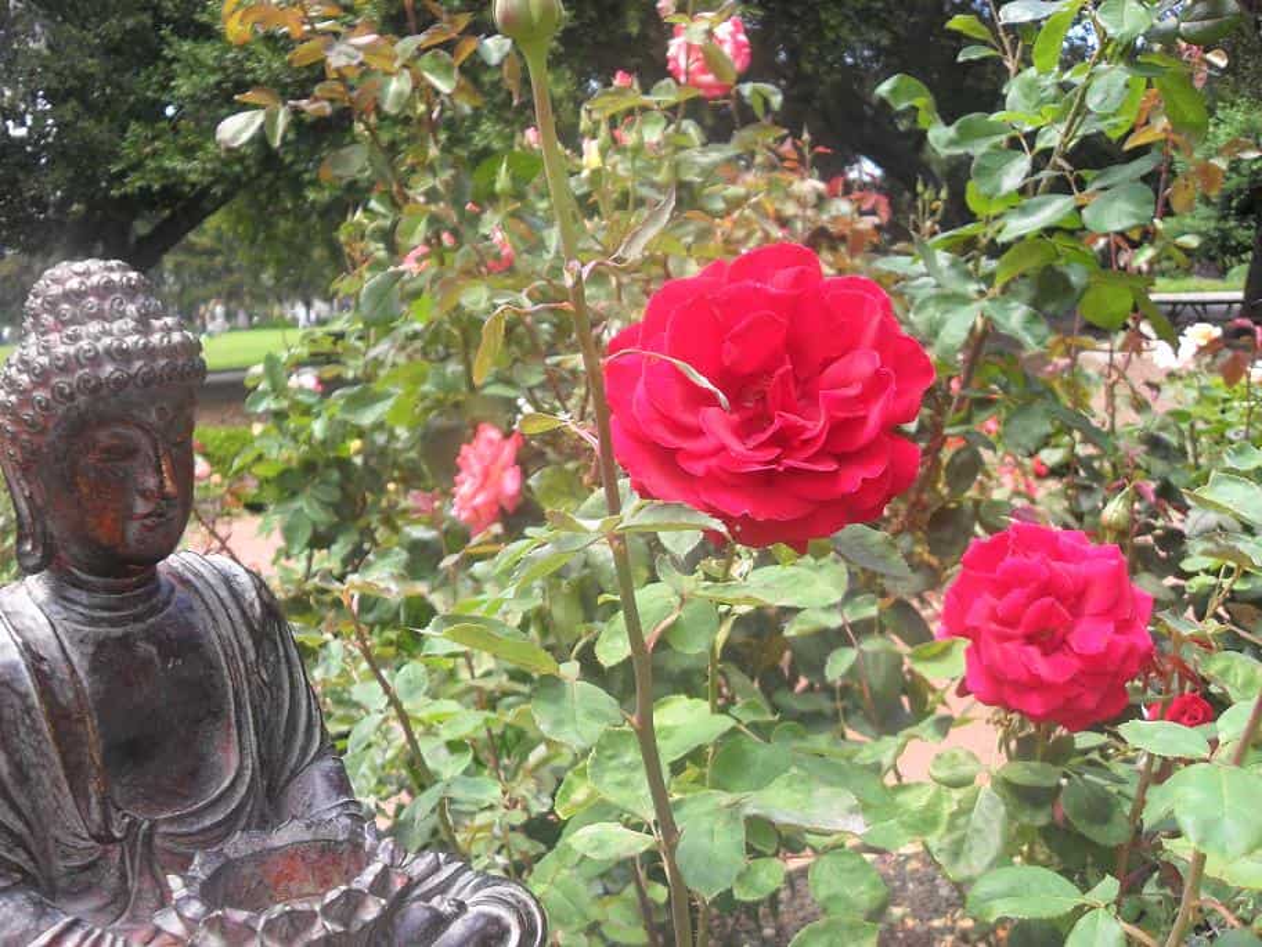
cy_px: 474
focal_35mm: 35
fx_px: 1276
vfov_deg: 40.7
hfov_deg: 52.6
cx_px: 631
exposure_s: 1/180
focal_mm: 6.2
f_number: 2.8
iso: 100
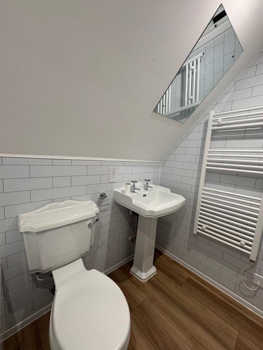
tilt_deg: -6.4
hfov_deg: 85.7
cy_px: 175
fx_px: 142
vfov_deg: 102.1
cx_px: 132
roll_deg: -4.2
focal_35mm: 14
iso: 160
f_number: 2.2
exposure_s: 1/100
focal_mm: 2.22
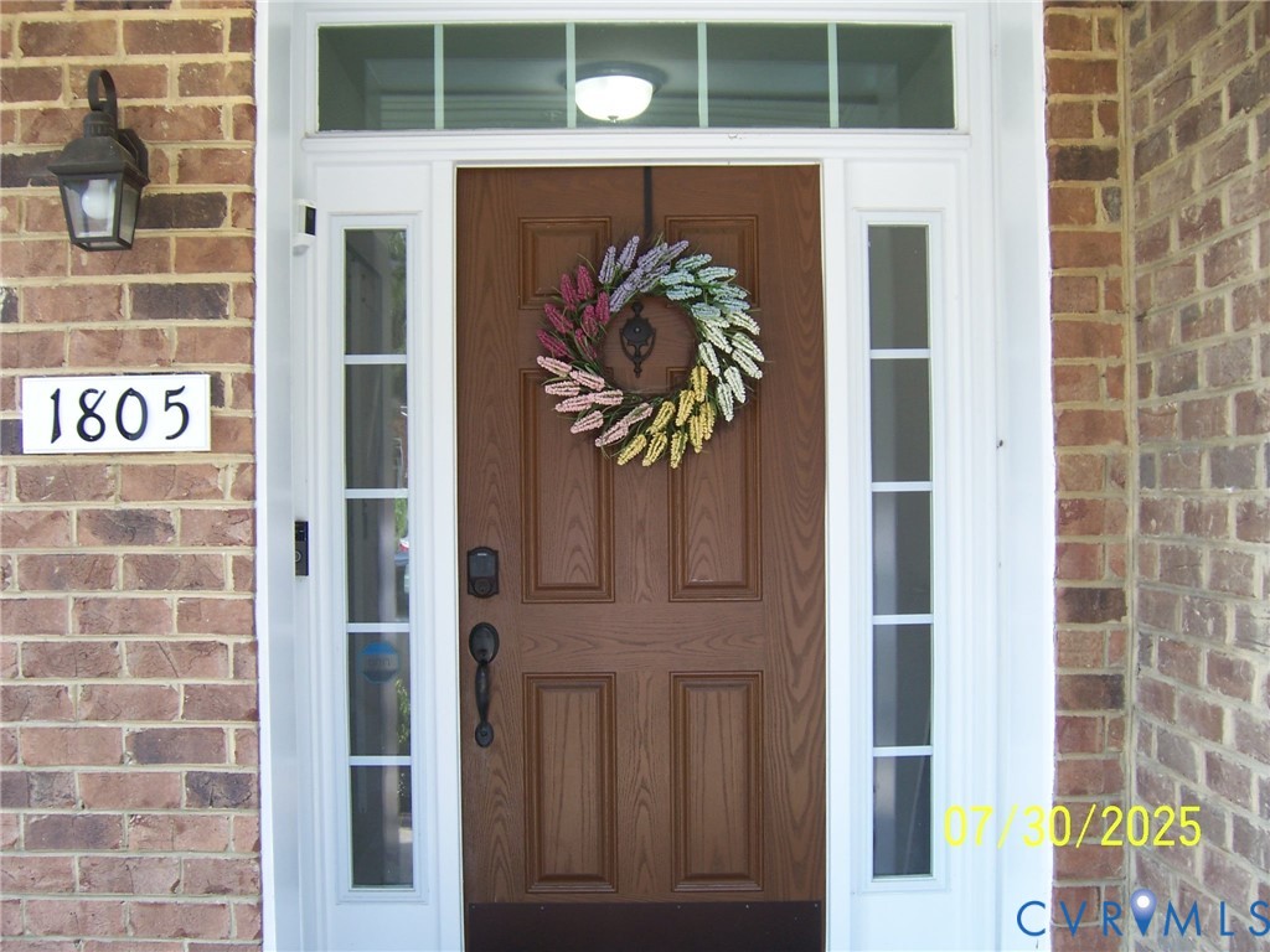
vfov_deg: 39.7
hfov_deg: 51.4
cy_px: 476
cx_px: 635
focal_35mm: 36
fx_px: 1321
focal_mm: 6.2
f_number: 2.8
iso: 80
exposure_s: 1/80
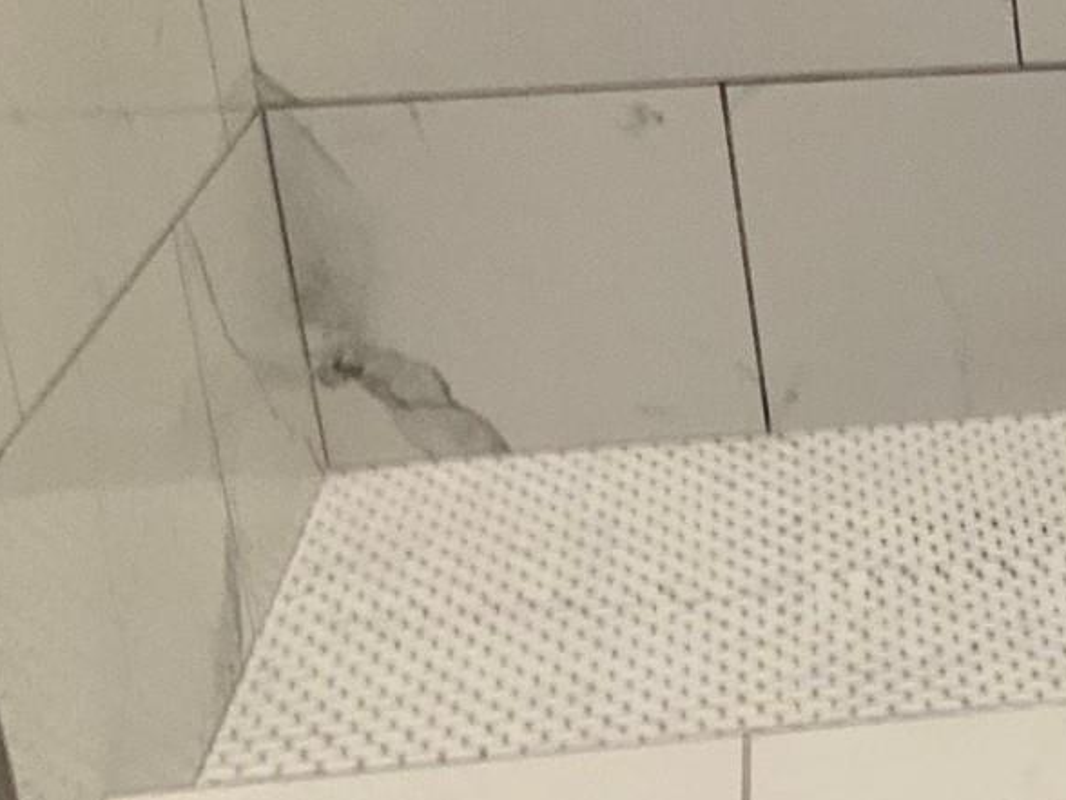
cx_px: 1643
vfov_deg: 14.4
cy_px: 784
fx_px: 3110
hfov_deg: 17.3
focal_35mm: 101
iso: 64
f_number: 1.8
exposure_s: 1/60
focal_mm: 3
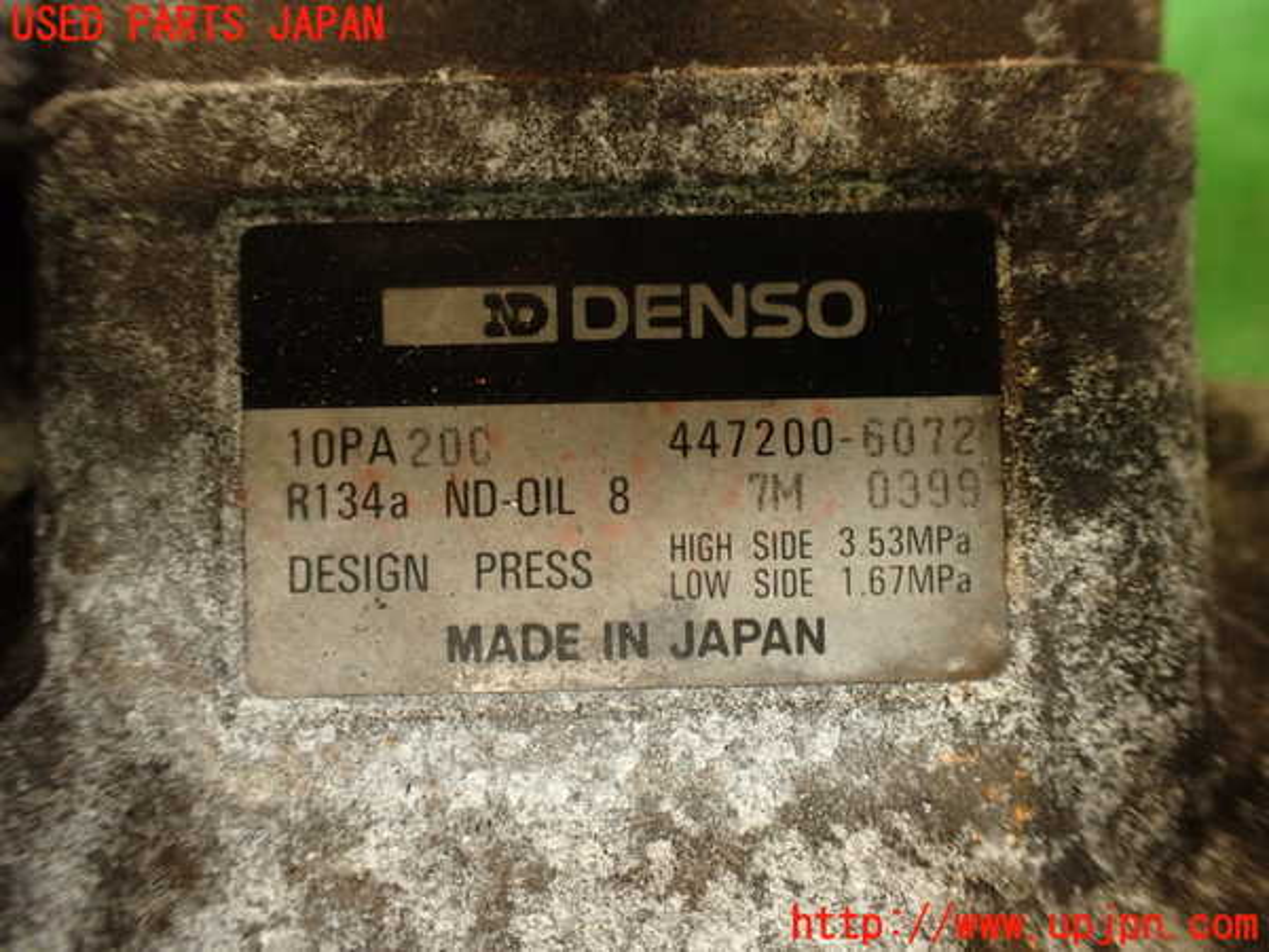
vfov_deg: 49.7
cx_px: 634
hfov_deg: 63.4
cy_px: 476
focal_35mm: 28
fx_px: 1026
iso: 200
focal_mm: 5.05
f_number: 2.2
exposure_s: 1/40
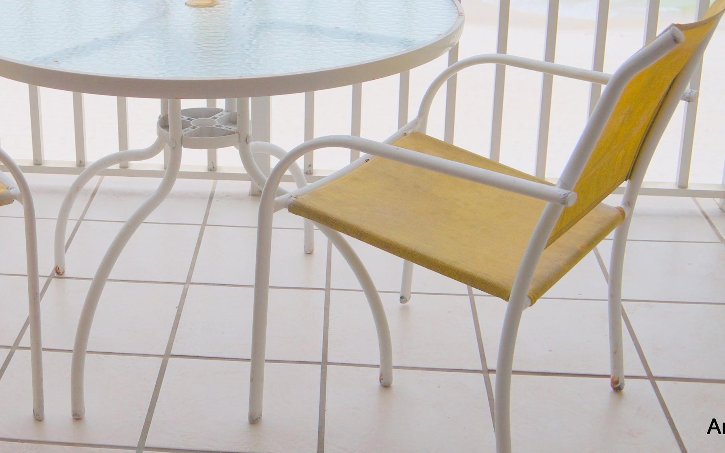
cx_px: 181
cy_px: 62
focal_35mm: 56
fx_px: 1107
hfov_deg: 35.5
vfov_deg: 22.7
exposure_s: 1/80
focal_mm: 22
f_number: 4.5
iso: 200
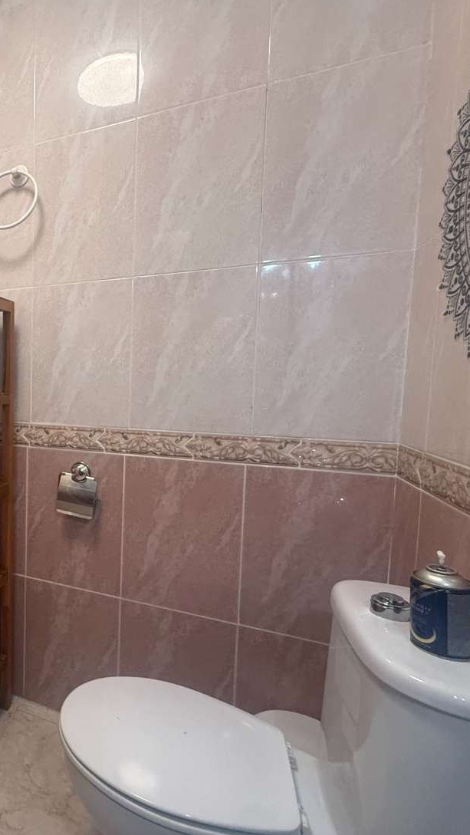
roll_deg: -0.5
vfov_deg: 83.8
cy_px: 409
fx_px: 465
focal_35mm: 21
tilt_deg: -4.5
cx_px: -29
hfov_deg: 43.4
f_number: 2.2
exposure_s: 1/100
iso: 320
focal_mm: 2.22
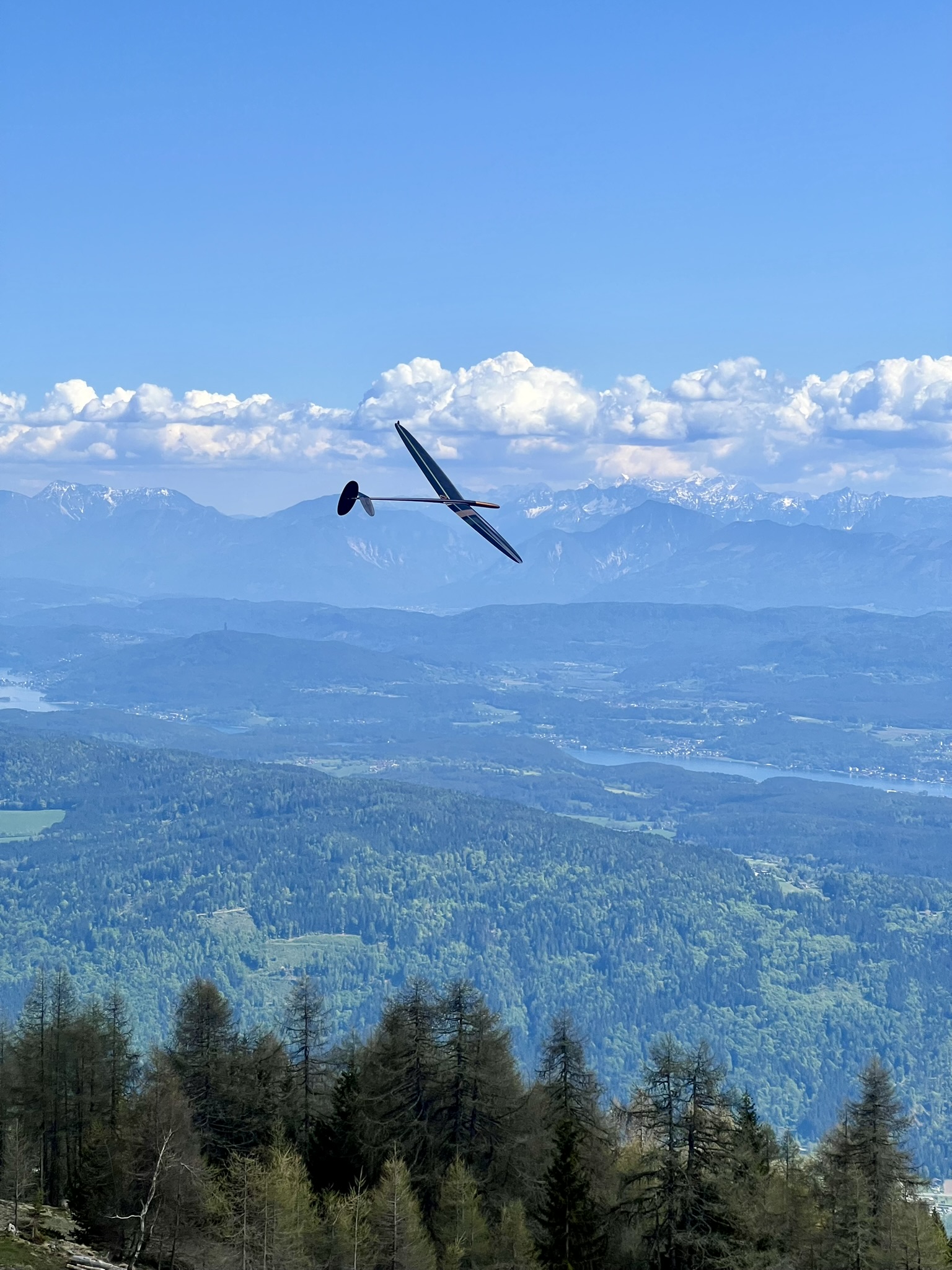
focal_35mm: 77
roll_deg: -3.2
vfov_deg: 25.3
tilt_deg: -3.2
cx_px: 476
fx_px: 2824
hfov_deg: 19.1
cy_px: 635
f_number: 2.8
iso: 32
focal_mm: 9
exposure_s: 1/986
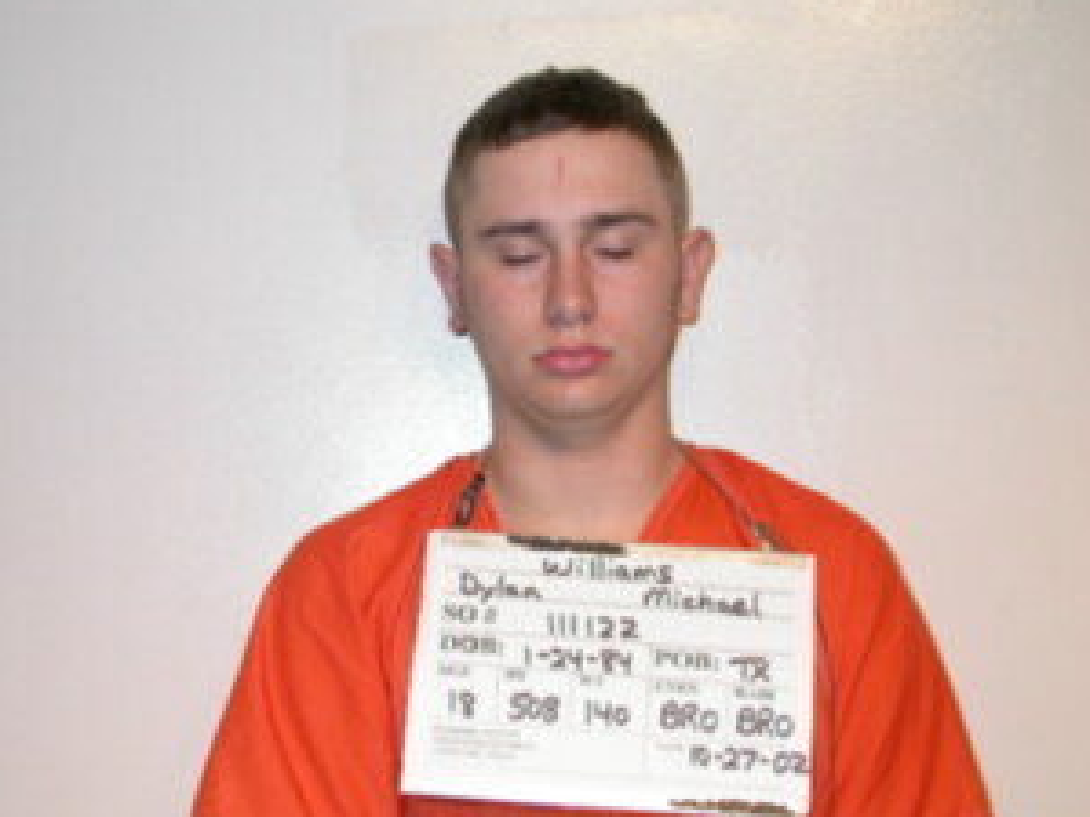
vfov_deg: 21.9
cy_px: 454
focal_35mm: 67
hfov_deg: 29.0
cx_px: 509
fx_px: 2109
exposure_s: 1/60.3
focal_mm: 12
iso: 100
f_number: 3
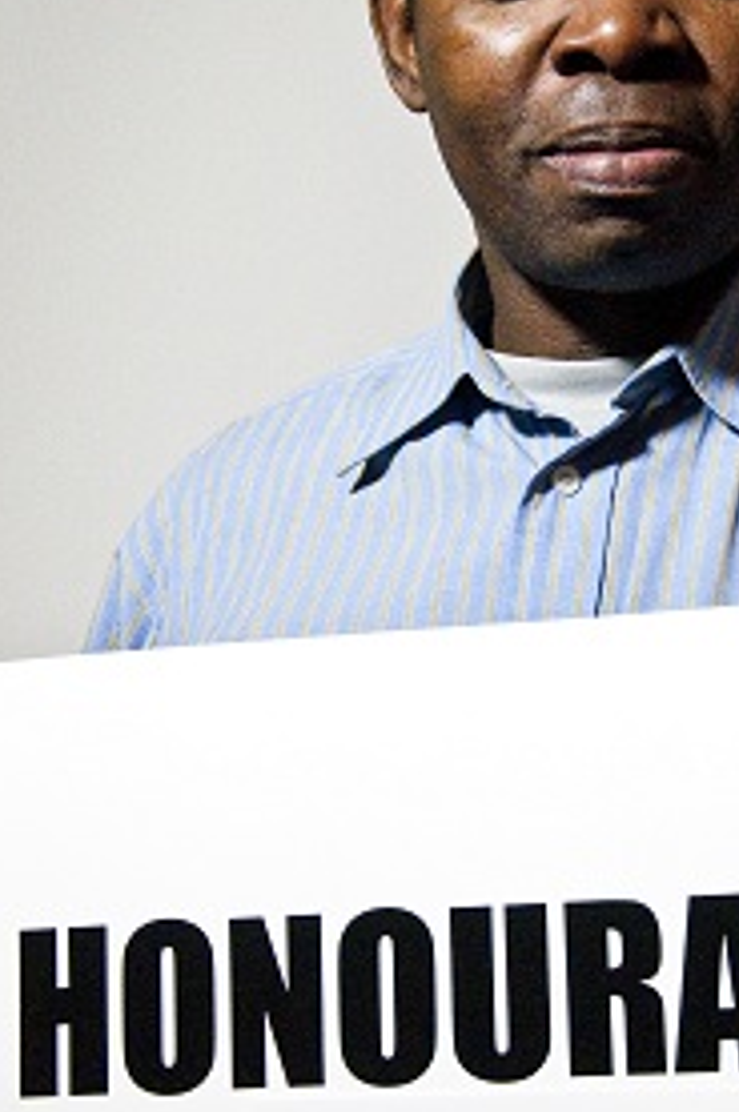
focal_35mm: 99
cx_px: 550
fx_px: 3056
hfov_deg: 13.7
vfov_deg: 20.6
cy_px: 520
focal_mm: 38
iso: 3200
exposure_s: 1/400
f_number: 5.6
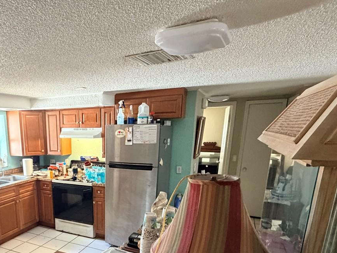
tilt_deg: -13.8
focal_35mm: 26
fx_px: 253
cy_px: 194
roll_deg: +1.3
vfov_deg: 50.5
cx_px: 86
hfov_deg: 63.6
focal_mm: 2.22
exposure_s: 1/60
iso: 800
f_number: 2.2
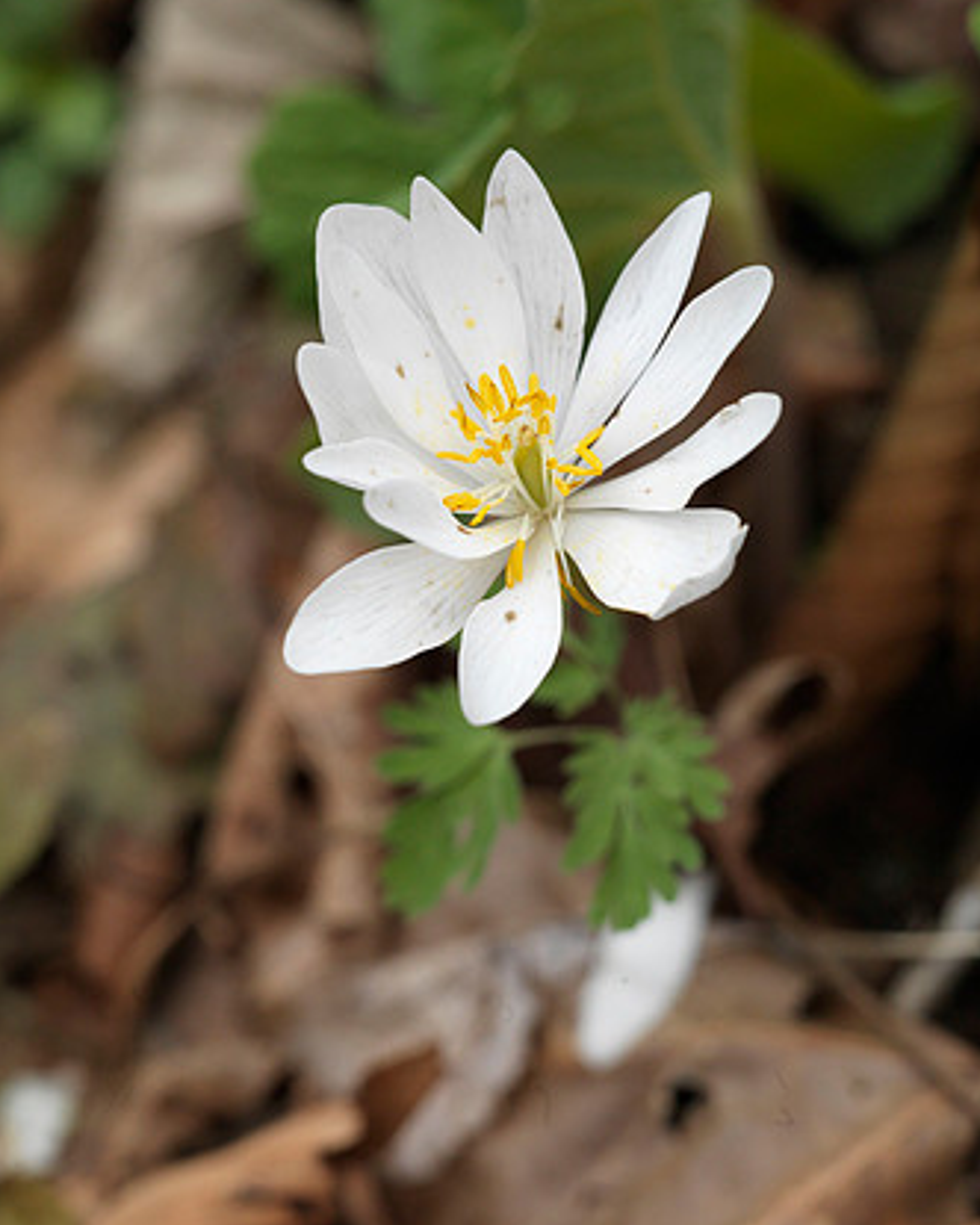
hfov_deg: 13.9
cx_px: 489
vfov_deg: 17.3
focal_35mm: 111
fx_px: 4024
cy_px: 596
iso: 400
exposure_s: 1/60
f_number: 2
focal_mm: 150
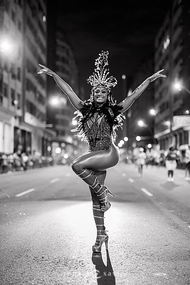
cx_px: 95
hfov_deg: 27.0
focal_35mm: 50
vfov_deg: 39.6
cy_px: 142
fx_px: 396
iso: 2000
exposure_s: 1/320
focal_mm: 50
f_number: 1.2
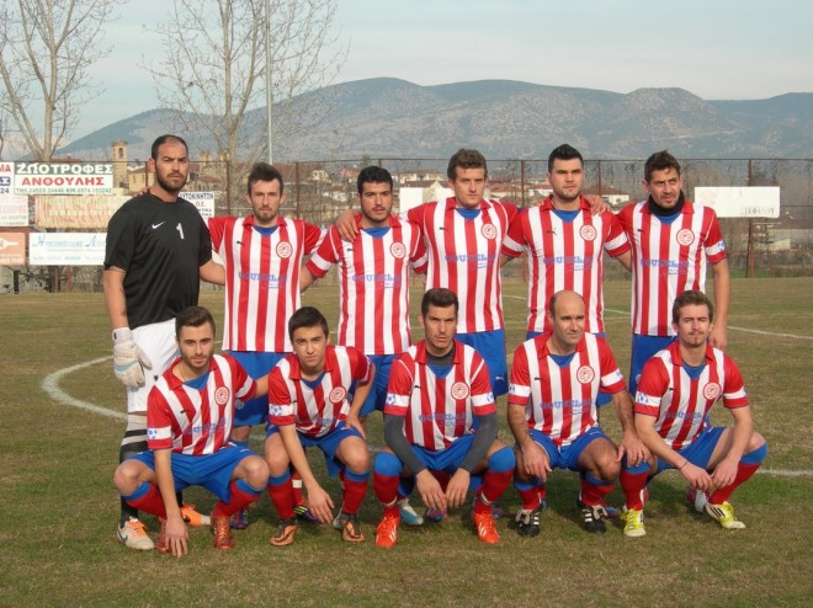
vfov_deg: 20.4
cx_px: 406
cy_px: 304
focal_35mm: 72
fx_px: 1690
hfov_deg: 27.1
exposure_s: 1/168
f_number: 6.3
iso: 50
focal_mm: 14.9
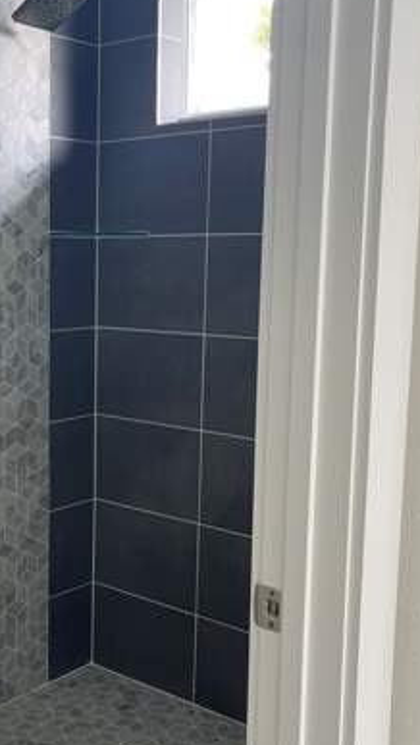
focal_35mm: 45
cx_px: 73
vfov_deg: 45.4
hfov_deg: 26.0
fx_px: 890
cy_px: 402
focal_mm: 5.1
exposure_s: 1/120
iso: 80
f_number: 1.6
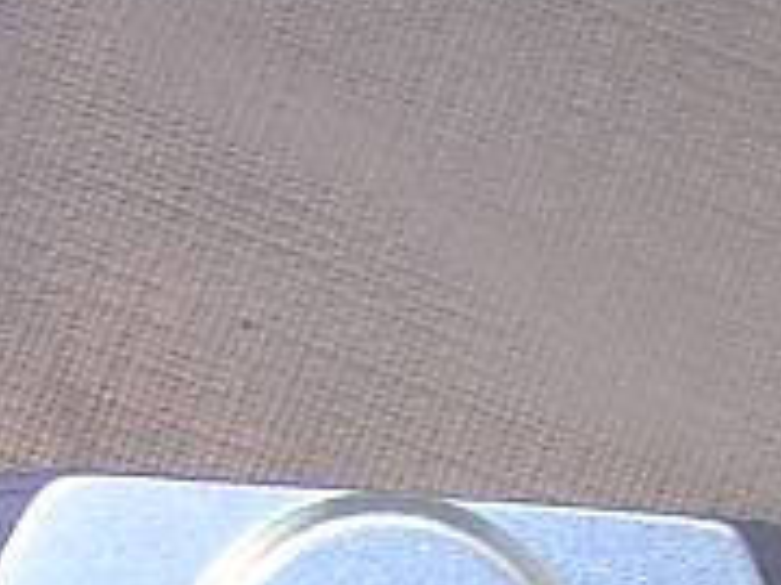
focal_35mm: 169
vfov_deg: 8.3
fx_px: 3813
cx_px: 473
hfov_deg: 11.7
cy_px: 1235
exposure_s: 1/50
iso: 50
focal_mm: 6.3
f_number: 3.2
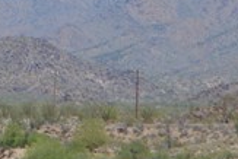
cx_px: -13
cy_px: 28
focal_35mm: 549
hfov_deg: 3.7
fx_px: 3635
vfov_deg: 2.5
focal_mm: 55
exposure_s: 1/2000
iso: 400
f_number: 7.1
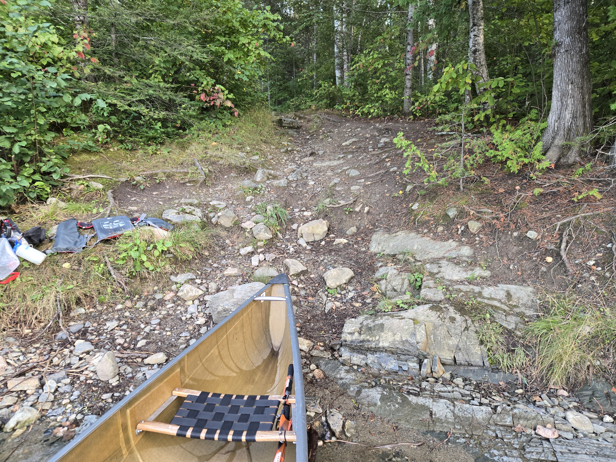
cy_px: 231
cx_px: 308
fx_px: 409
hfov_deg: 73.9
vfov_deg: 58.9
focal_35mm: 23
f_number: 1.8
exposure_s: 1/180
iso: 200
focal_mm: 5.4
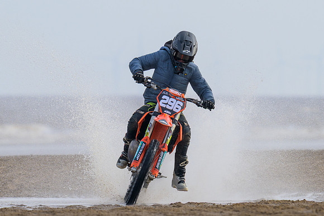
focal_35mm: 1118
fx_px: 10061
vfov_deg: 1.2
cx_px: 195
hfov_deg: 1.8
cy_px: 98
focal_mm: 540
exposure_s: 1/640
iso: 200
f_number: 8
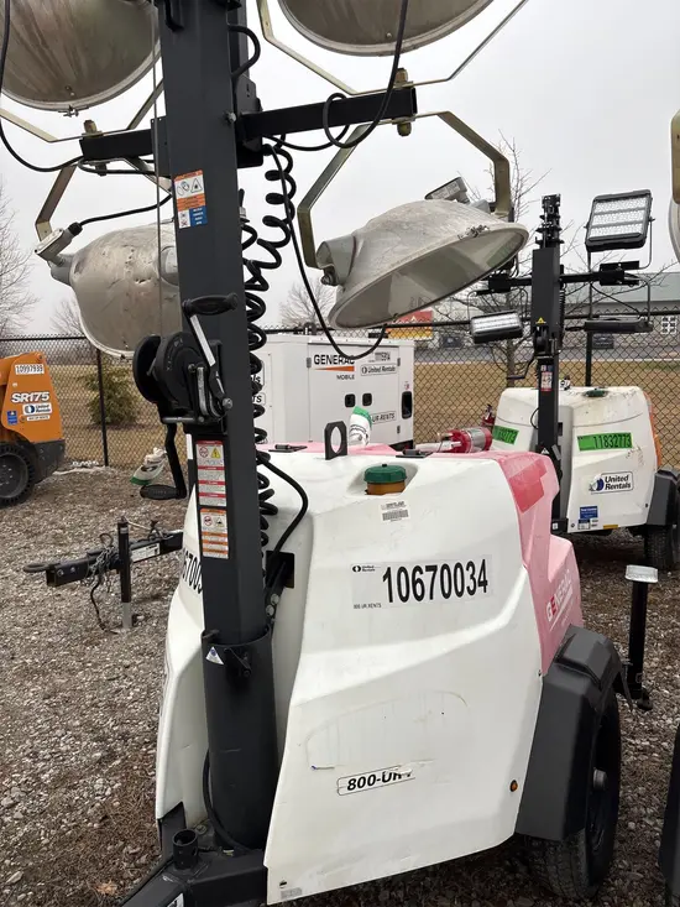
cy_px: 454
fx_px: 681
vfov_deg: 67.3
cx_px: 340
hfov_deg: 53.1
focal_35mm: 26
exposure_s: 1/358
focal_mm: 5.96
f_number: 1.6
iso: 50
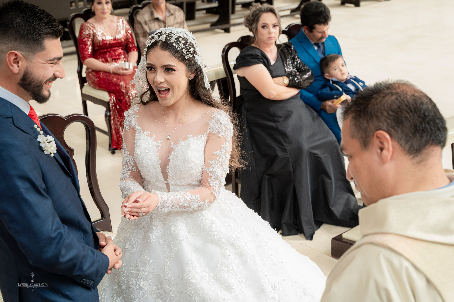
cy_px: 151
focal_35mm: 56
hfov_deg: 35.6
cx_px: 227
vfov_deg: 24.2
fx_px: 706
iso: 2000
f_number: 6.3
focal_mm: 56
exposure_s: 1/200
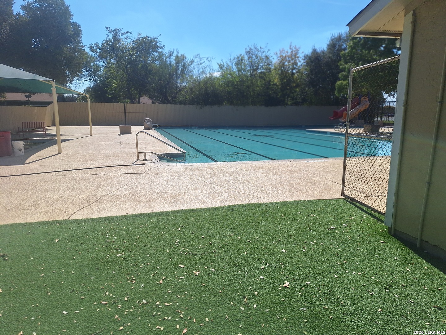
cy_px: 168
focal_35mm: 23
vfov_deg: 58.9
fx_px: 296
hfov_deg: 73.9
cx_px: 223
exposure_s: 1/4525
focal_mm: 5.54
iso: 40
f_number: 1.8
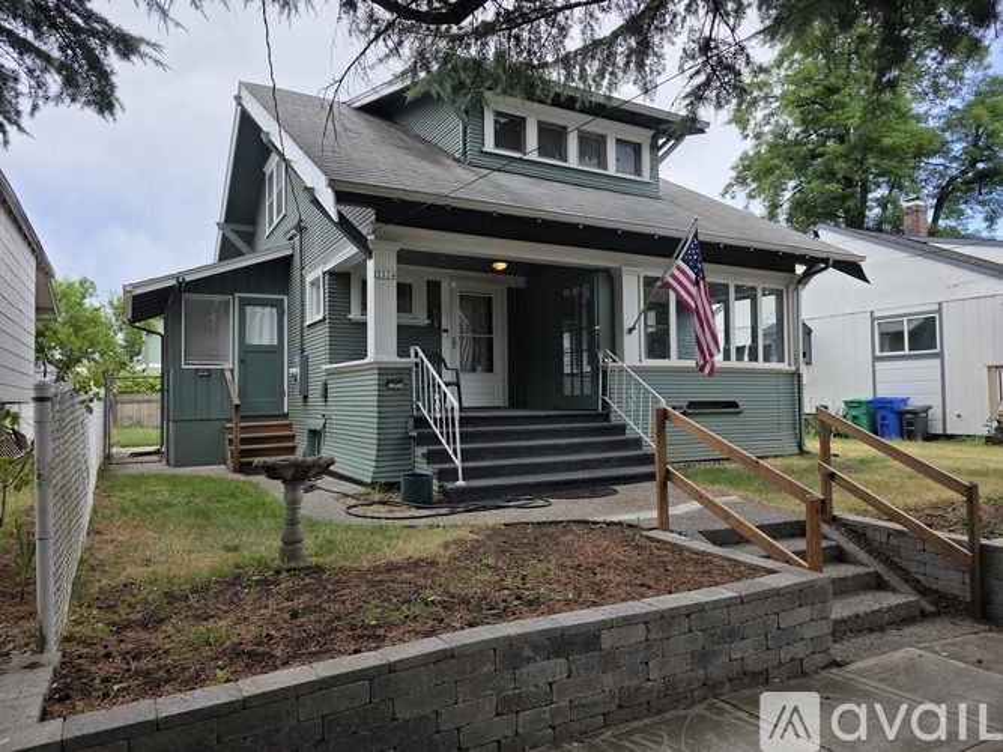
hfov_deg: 73.9
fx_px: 666
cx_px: 502
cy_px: 376
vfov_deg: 58.9
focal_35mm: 23
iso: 80
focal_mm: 6.3
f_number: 1.7
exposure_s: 1/1799
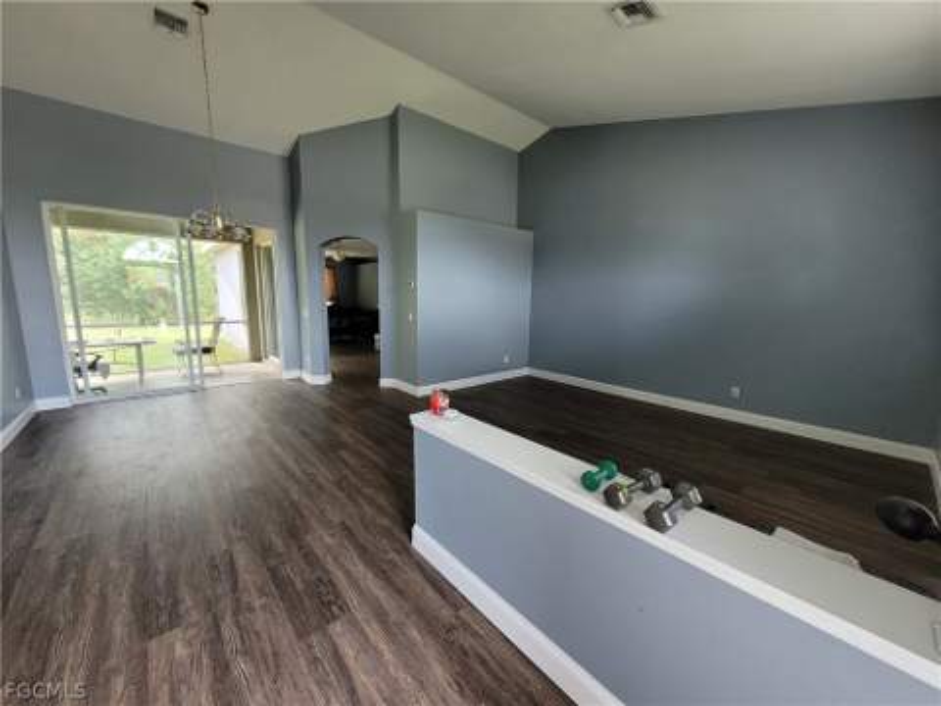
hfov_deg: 106.2
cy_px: 353
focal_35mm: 13
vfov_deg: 89.9
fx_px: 353
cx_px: 470
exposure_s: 1/60
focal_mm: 1.74
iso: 200
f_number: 2.2
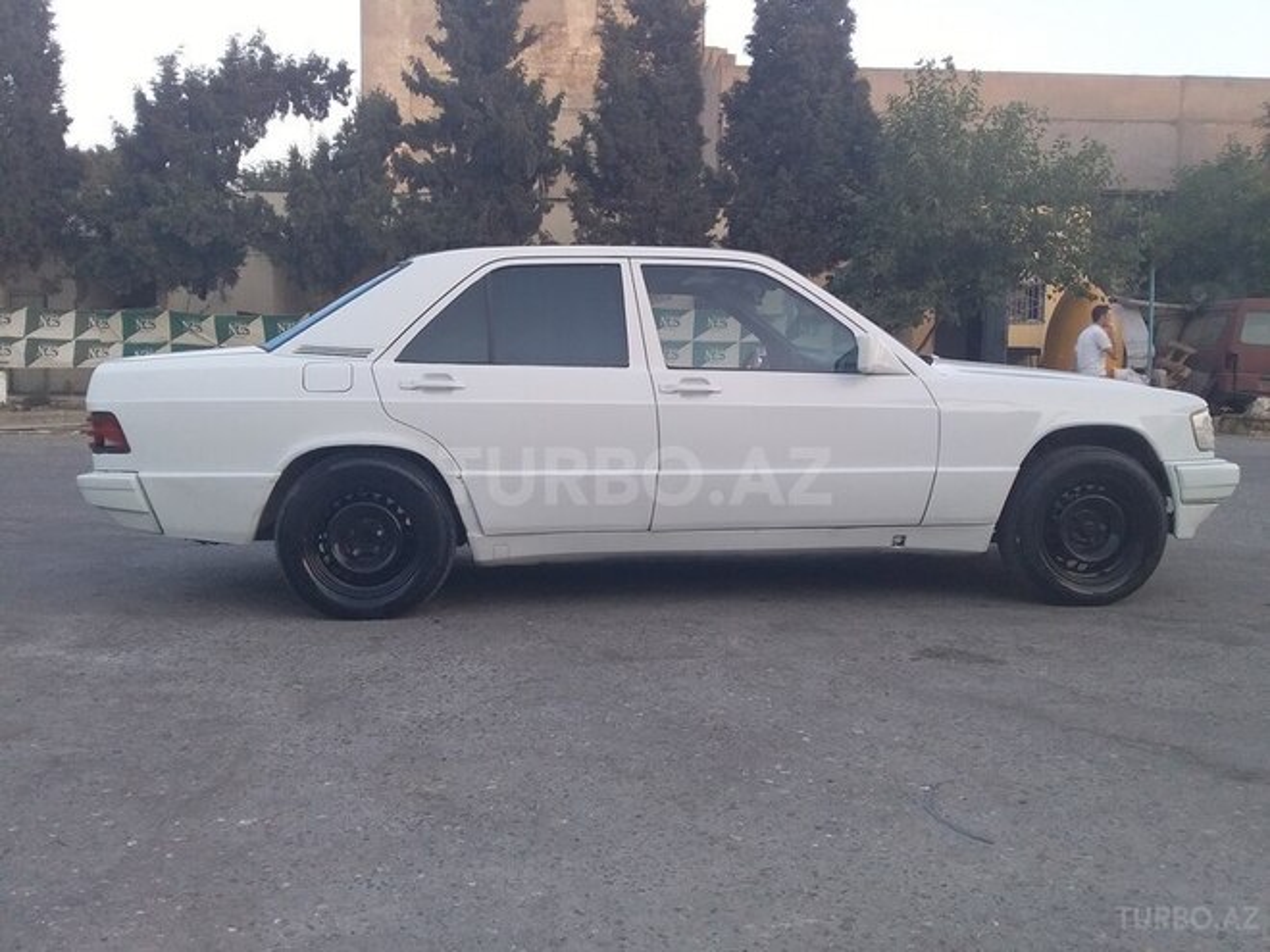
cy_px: 476
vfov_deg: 45.4
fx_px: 1137
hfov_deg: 58.4
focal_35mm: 31
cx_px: 635
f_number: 2.2
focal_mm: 3.3
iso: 40
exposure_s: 1/100
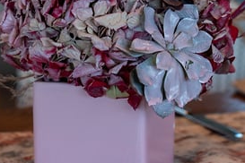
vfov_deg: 10.3
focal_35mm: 132
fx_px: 898
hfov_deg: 15.5
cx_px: 113
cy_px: -8
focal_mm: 48
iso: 640
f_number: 3.5
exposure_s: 1/200
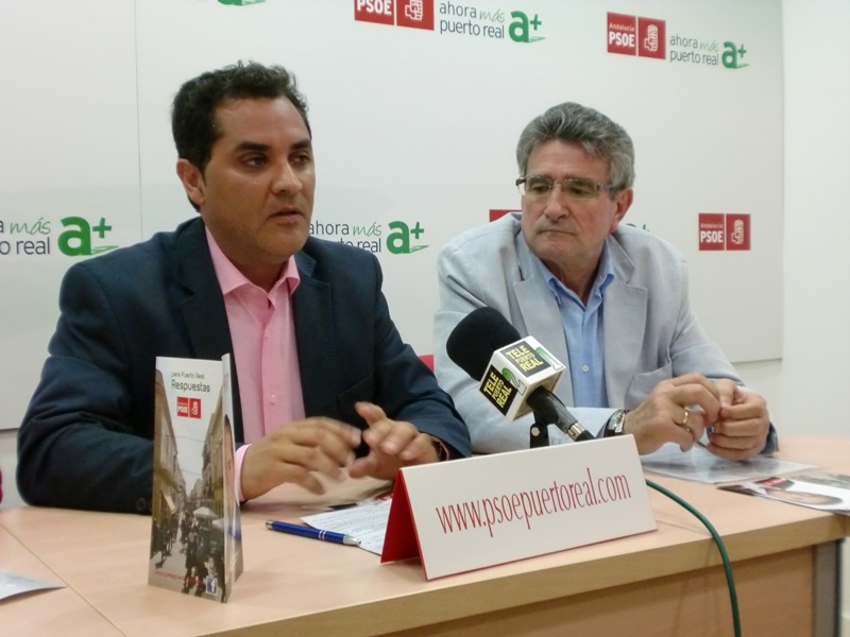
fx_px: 1130
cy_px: 318
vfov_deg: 31.5
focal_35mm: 46
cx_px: 425
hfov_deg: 41.2
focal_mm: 8.44
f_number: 3.6
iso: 320
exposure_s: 1/60
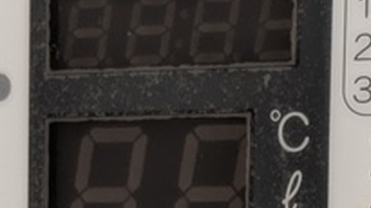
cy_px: 436
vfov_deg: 4.6
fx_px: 2556
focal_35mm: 260
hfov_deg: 8.3
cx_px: 176
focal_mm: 5.43
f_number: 1.89
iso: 84
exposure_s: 1/40
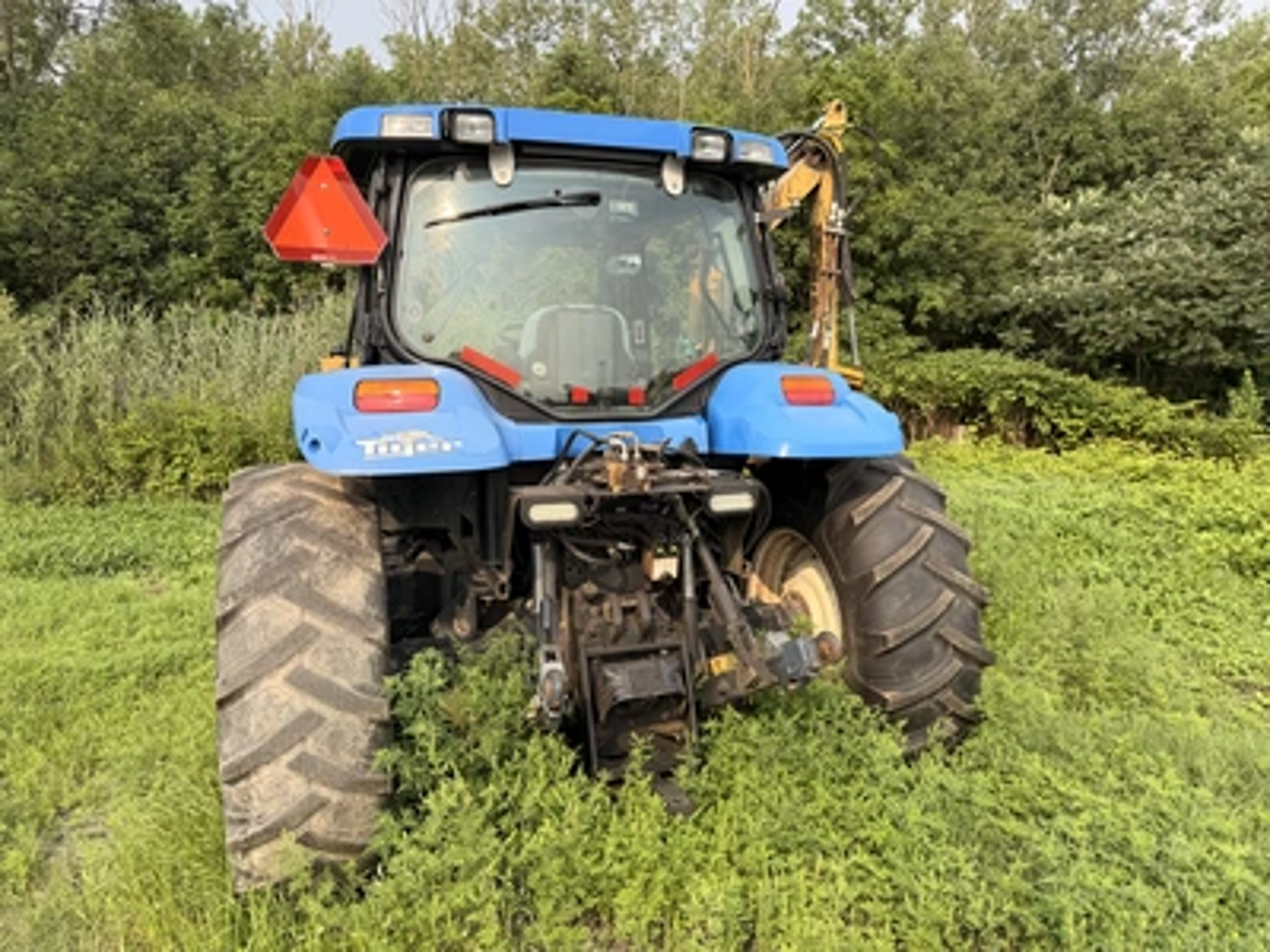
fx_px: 881
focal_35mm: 24
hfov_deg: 71.6
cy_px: 476
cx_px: 635
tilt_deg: -5.8
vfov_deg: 56.8
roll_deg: +0.5
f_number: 1.78
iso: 80
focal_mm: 6.76
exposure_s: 1/1901
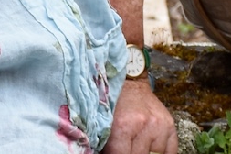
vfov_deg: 2.8
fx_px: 3044
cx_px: -159
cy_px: -338
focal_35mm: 475
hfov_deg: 4.3
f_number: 6.3
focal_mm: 40
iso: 200
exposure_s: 1/80
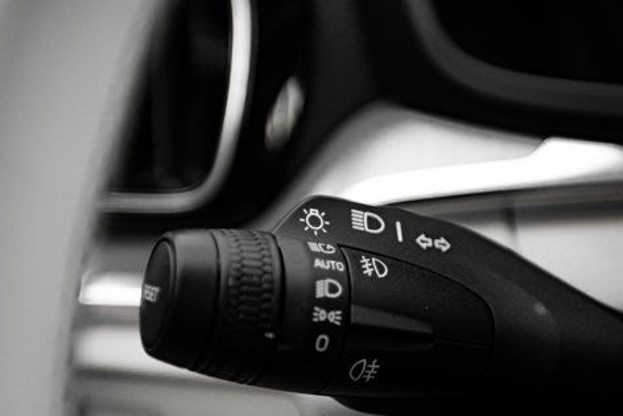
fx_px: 1644
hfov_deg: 21.4
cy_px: 237
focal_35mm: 95
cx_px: 368
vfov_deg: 14.4
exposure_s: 1/200
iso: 1250
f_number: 2.8
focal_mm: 70
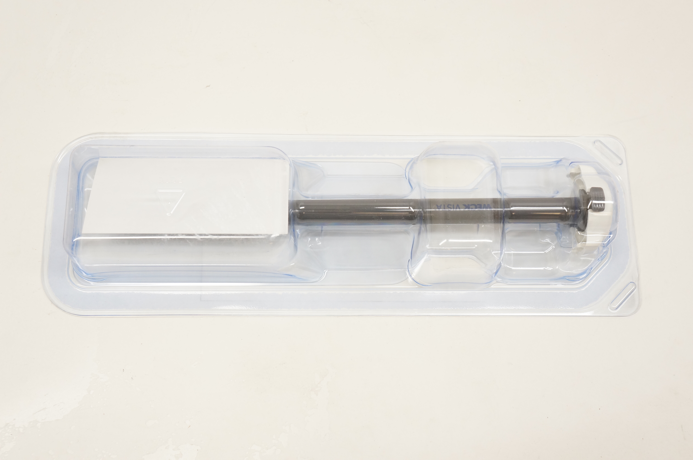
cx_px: 346
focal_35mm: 42
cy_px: 230
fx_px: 808
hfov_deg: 46.4
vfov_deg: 31.8
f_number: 7.1
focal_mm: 28
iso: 800
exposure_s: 1/100
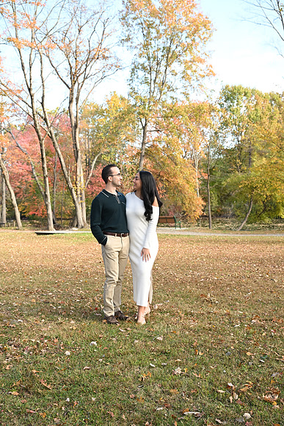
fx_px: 485
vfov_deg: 47.4
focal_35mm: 41
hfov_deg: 32.6
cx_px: 142
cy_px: 213
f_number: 6.3
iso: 200
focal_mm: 41
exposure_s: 1/80
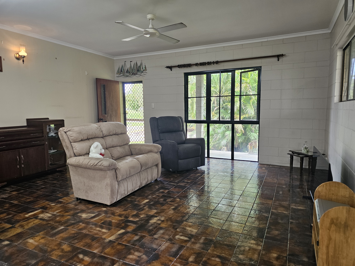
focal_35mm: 23
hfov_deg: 73.9
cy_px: 133
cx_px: 178
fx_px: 236
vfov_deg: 58.9
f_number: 1.7
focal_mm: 6.3
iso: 200
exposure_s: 1/100
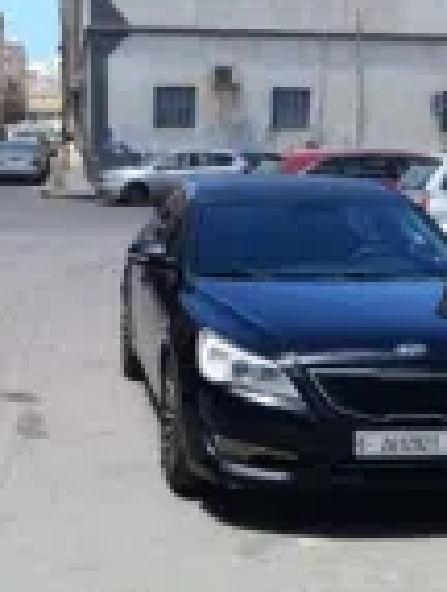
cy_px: 435
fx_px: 1097
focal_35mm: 64
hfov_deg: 23.0
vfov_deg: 29.8
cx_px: 224
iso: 50
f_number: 1.6
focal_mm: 6.14
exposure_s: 1/483
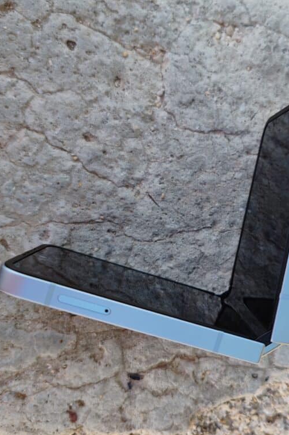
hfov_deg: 34.1
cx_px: 226
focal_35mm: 38
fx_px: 458
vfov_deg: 50.7
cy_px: 220
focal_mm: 6.12
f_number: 1.9
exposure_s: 1/100
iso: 80
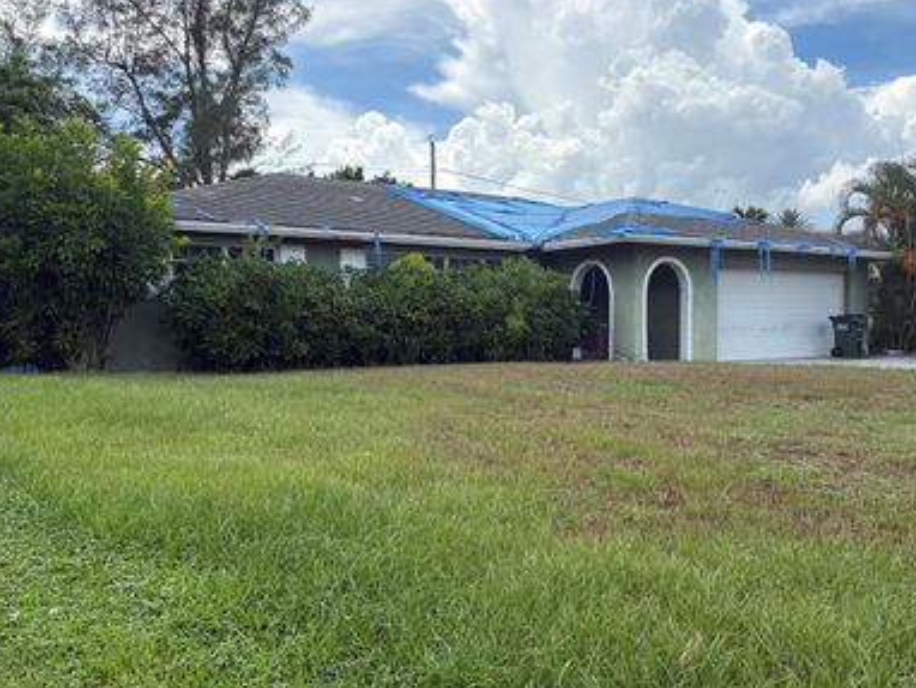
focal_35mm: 34
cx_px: 525
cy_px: 351
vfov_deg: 41.8
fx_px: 900
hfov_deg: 53.7
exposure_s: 1/2985
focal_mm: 5.96
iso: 50
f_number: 1.6
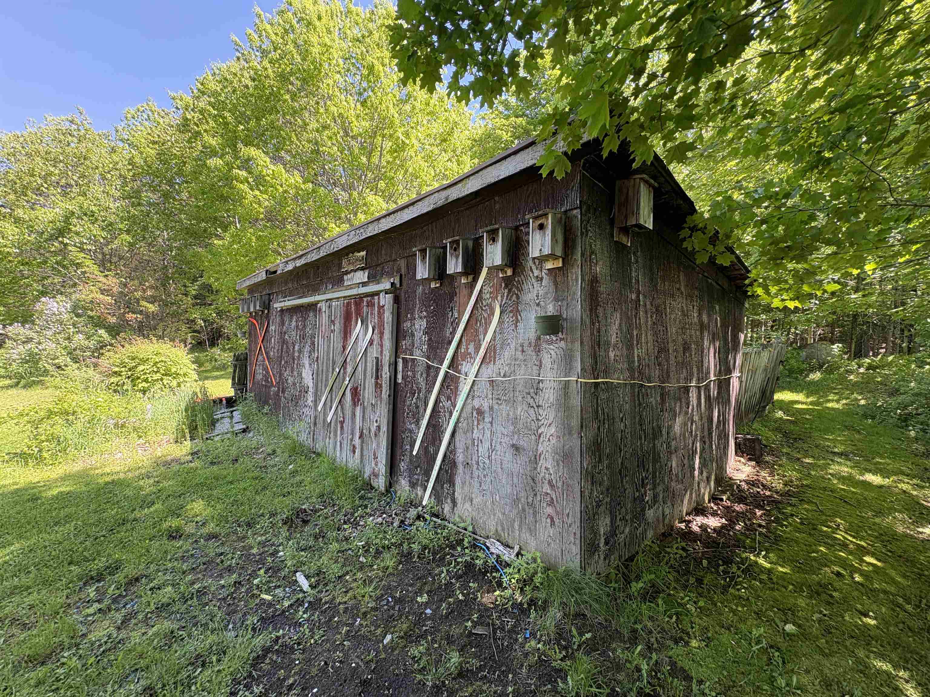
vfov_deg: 85.7
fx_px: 376
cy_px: 348
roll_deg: -2.0
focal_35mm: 14
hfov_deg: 102.1
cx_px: 465
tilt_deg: +1.4
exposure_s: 1/99
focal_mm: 2.22
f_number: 2.2
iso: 80
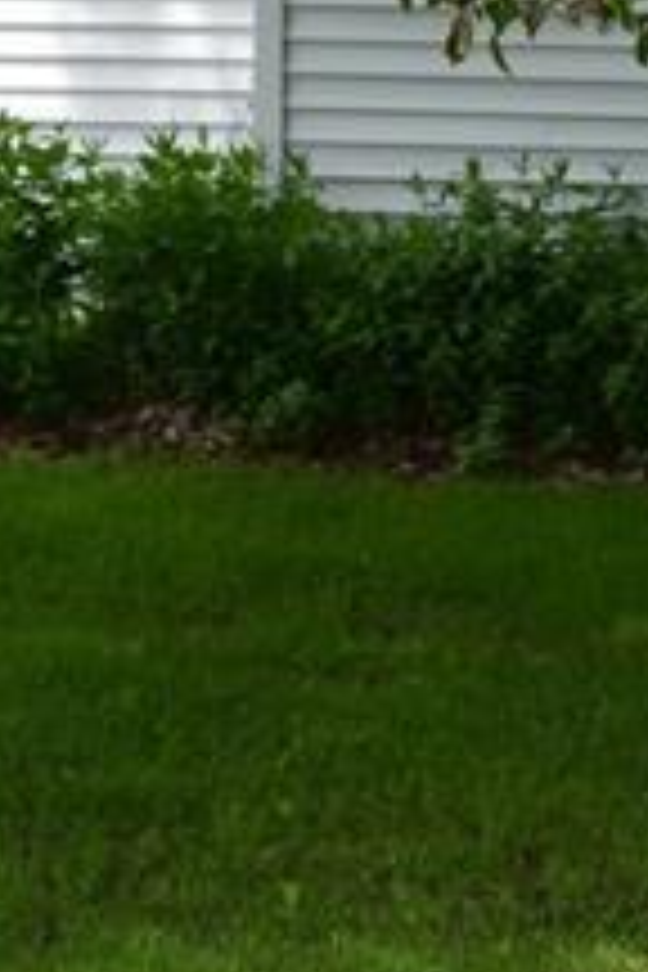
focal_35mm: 245
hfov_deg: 5.5
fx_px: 6614
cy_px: 180
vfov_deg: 8.4
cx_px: 1040
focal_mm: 46
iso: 400
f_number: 10
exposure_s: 1/320
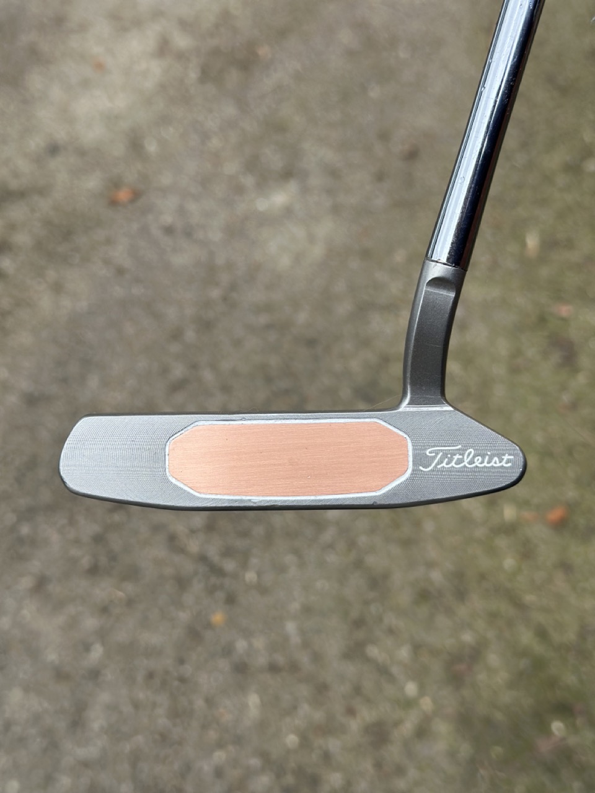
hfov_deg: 30.3
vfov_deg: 39.7
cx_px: 298
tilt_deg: -58.1
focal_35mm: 48
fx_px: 1100
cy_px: 396
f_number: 1.78
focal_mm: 6.86
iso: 80
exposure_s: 1/396
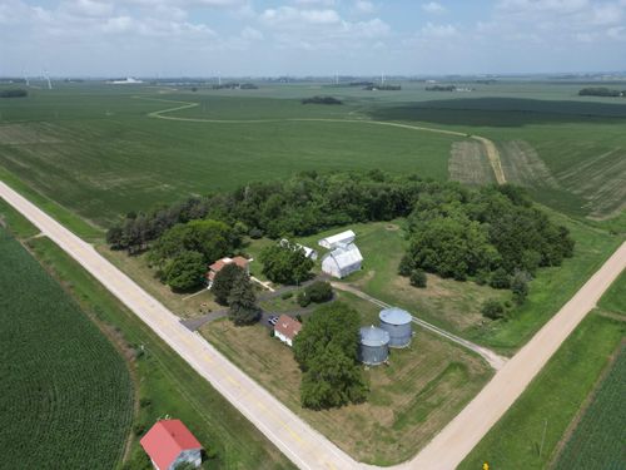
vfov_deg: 56.8
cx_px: 313
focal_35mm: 24
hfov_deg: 71.6
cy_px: 235
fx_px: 434
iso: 100
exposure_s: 1/3000
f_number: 1.7
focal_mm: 6.72
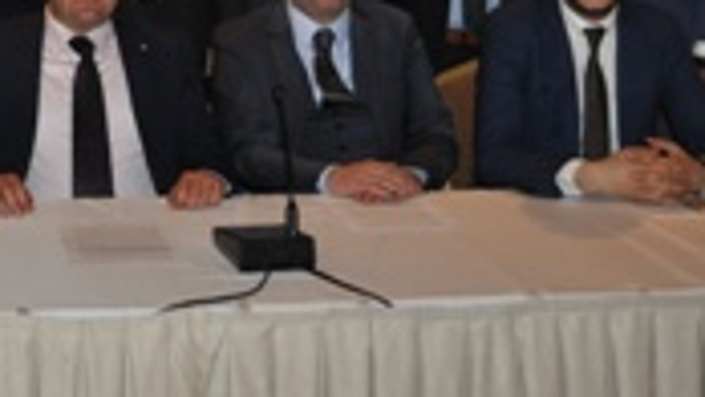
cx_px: -20
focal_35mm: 89
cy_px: -198
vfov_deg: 12.9
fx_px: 1664
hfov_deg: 22.8
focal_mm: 22
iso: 800
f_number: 3.5
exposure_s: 1/60
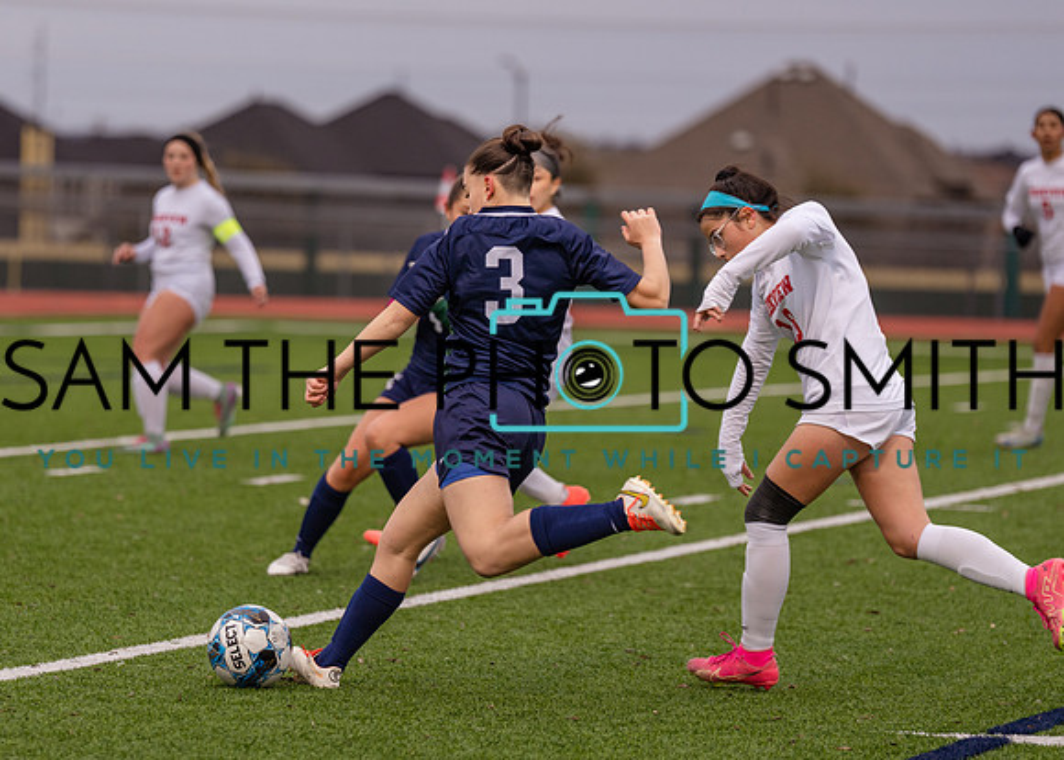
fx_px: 6055
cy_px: 334
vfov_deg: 7.2
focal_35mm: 200
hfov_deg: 10.0
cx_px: 397
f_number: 2.8
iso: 400
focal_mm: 153
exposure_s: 1/1250
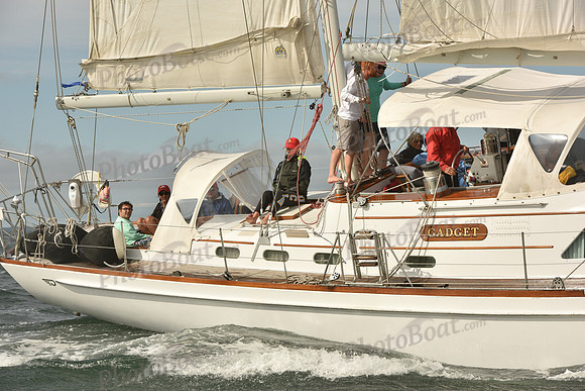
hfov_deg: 16.4
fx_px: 2032
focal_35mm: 125
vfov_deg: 11.0
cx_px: 292
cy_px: 196
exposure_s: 1/1250
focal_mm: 125
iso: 320
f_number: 11
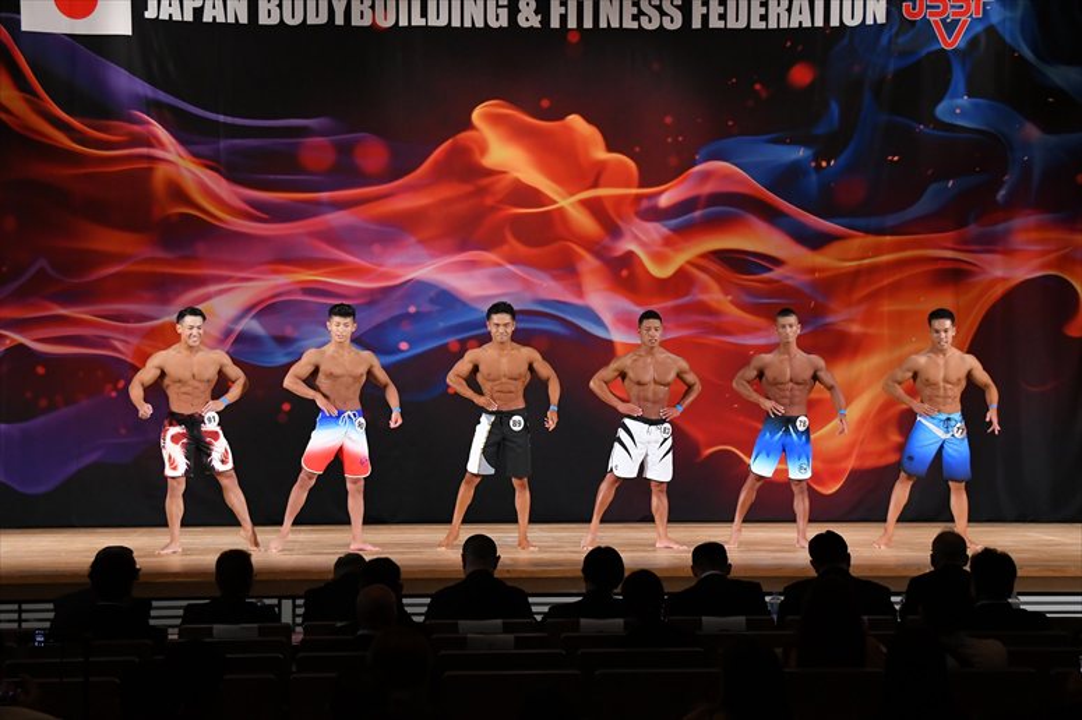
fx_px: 2794
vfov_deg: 14.7
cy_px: 360
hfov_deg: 21.9
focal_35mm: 93
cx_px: 541
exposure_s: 1/400
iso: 3200
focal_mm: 62
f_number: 5.6
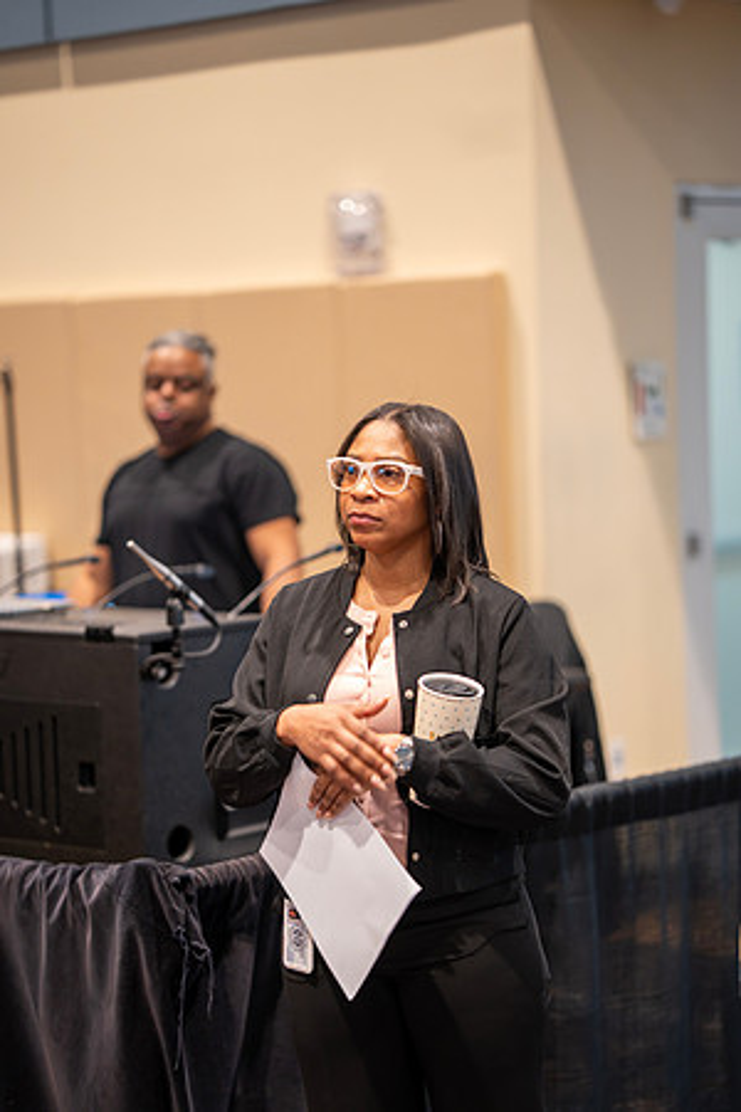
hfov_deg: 16.1
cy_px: 556
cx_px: 370
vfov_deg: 23.9
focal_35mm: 85
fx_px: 2624
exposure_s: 1/125
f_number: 1.8
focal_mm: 85
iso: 1250
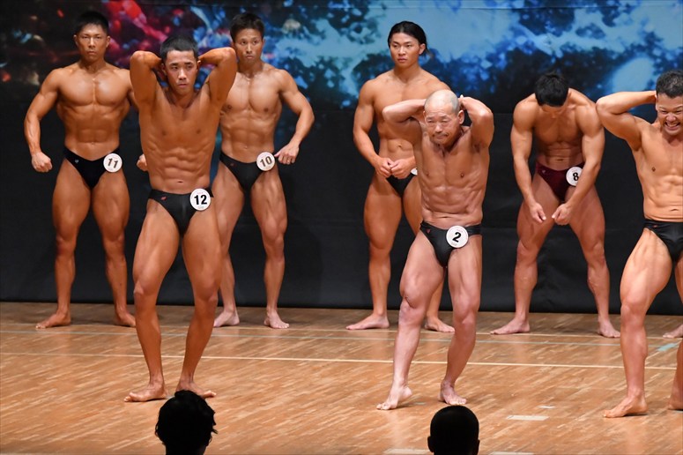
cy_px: 228
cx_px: 342
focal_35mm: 270
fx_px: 5120
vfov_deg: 5.1
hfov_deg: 7.6
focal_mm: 180
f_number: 5.6
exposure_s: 1/400
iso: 8000
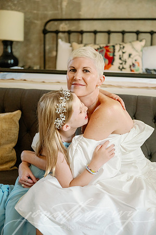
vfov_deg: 40.3
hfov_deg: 27.5
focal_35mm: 49
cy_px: 118
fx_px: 318
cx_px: 78
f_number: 2.8
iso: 4000
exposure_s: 1/250
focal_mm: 49
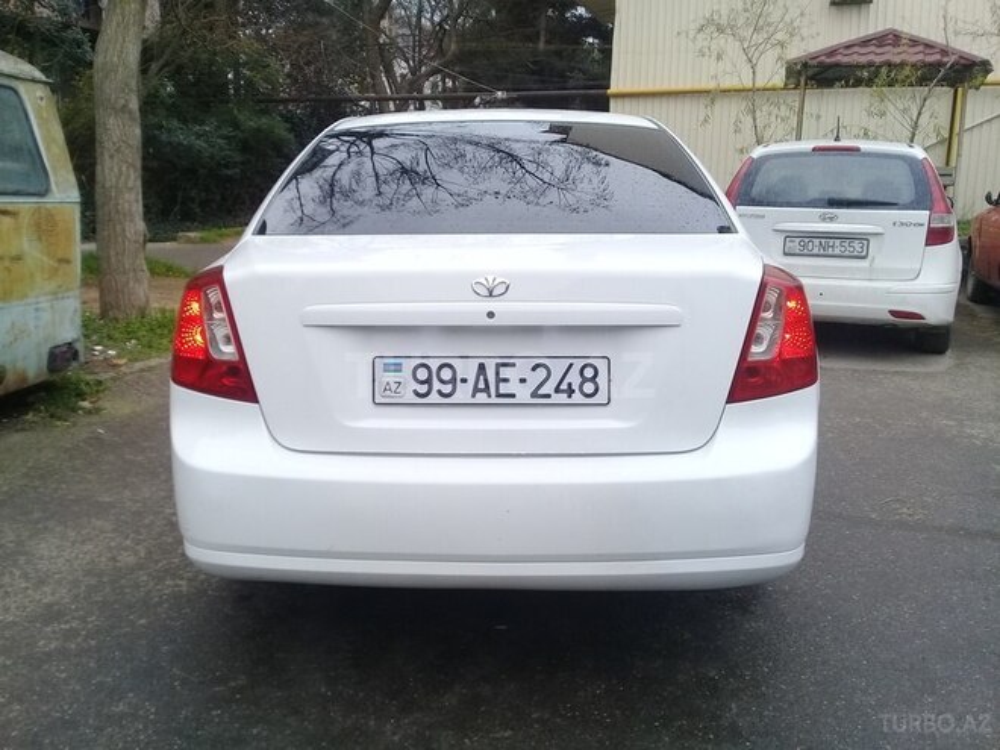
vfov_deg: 45.4
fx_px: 896
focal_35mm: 31
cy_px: 375
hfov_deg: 58.4
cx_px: 500
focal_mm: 3.3
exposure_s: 1/131
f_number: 2.2
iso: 50
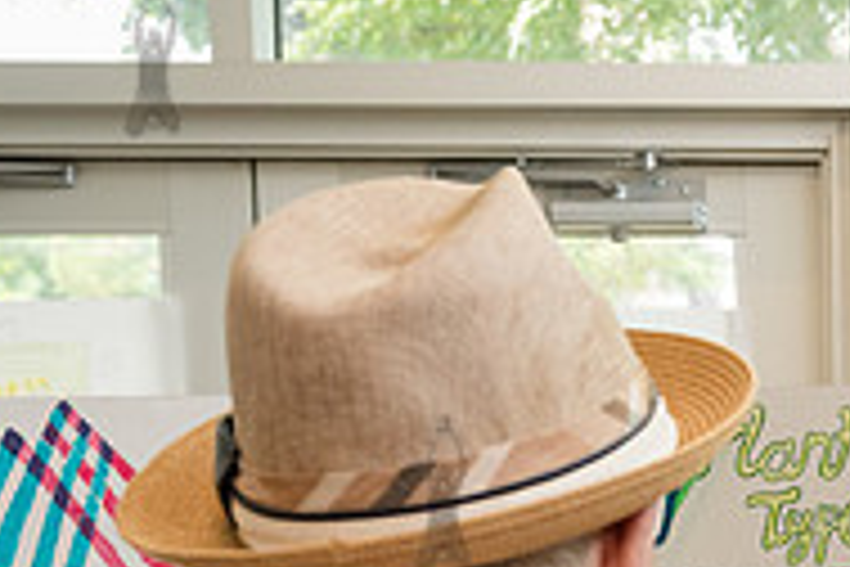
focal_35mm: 98
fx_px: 2314
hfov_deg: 19.6
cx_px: 1021
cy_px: 709
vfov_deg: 13.5
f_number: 4
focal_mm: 32
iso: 2500
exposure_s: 1/500
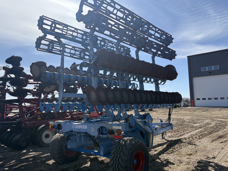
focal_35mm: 28
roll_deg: +1.8
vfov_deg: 49.7
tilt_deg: +8.1
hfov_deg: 63.4
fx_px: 184
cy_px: 86
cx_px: 111
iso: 64
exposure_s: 1/5348
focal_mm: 5.96
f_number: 1.6
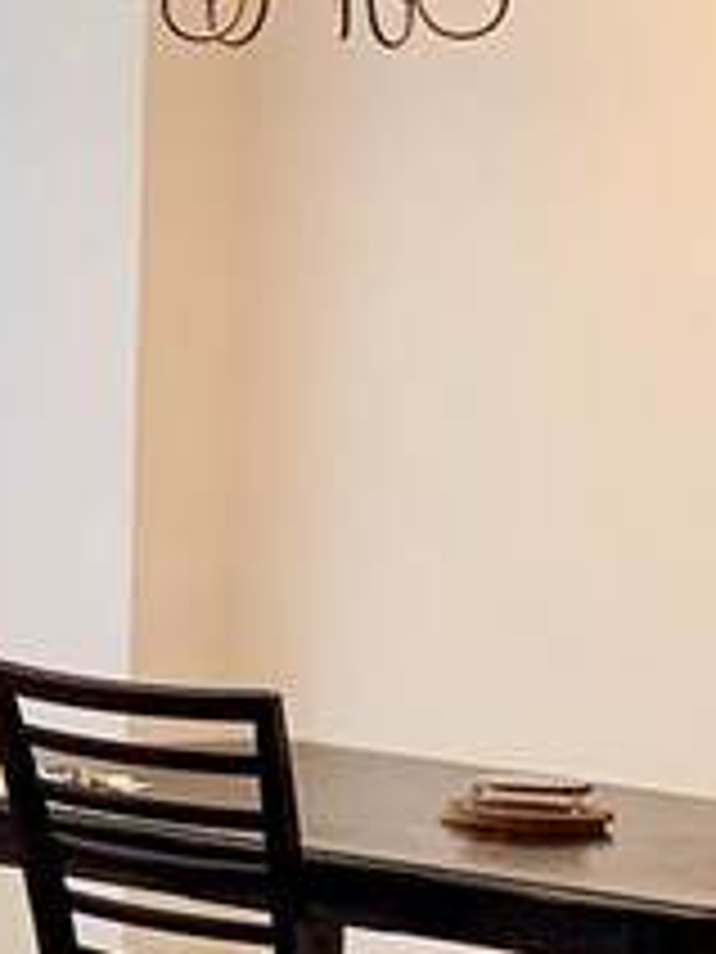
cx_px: -1288
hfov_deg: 8.3
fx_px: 4330
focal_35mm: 157
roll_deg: -1.7
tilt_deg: -1.1
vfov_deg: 12.6
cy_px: 418
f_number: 1.8
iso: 64
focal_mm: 4.25
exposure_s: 1/120
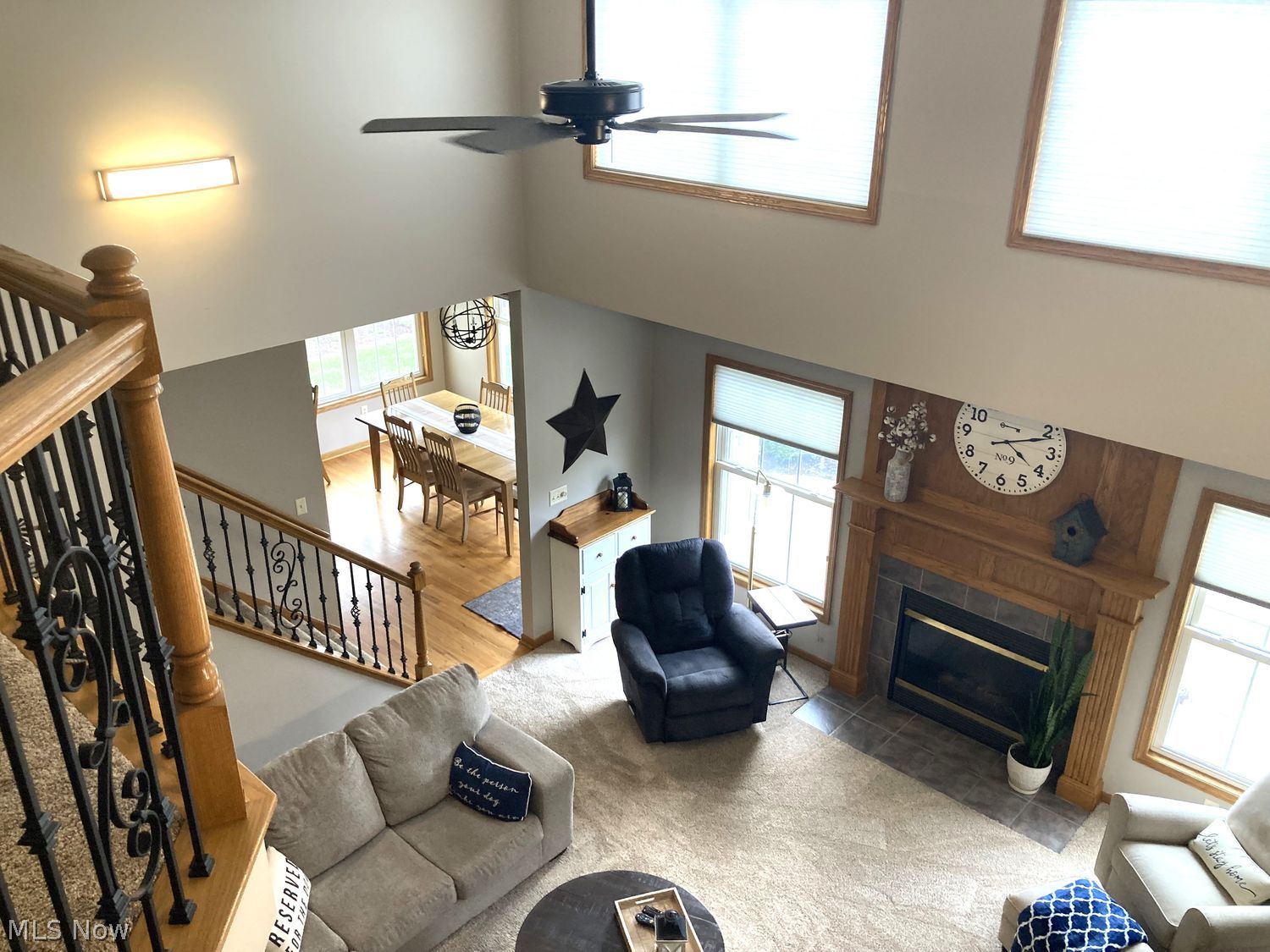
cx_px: 635
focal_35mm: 28
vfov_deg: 49.7
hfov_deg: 63.4
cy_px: 476
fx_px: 1027
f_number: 1.8
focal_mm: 3.99
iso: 100
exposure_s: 1/60
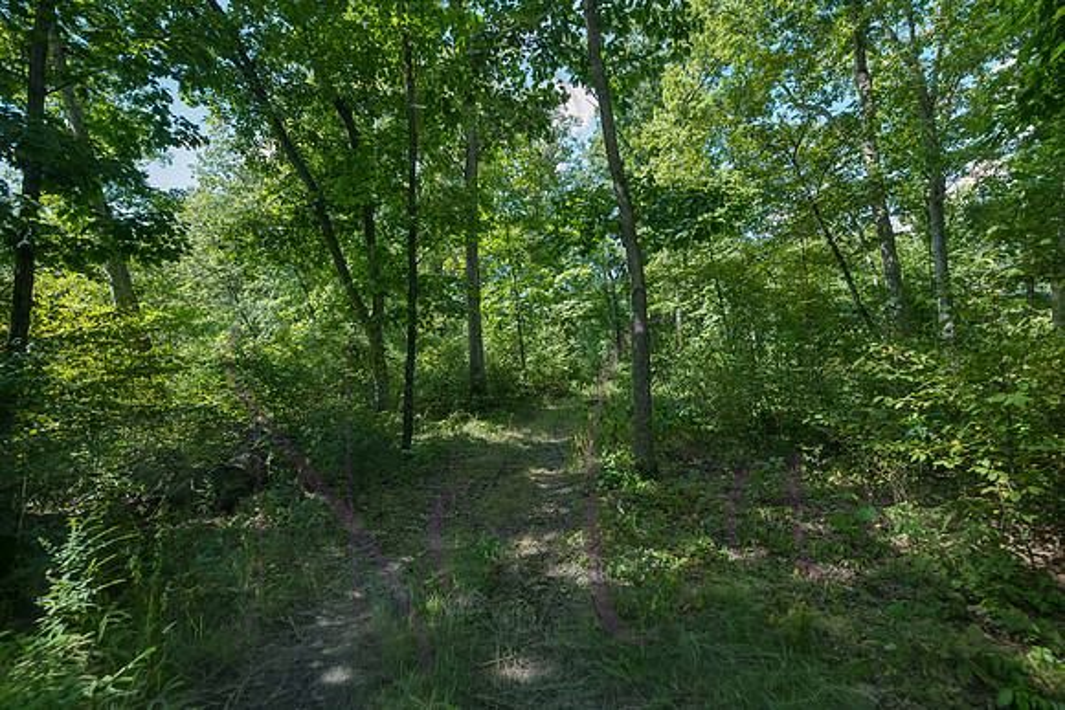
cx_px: 538
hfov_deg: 100.4
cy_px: 358
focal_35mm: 15
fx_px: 443
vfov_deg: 77.4
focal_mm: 14
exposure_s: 1/200
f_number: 4.5
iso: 320
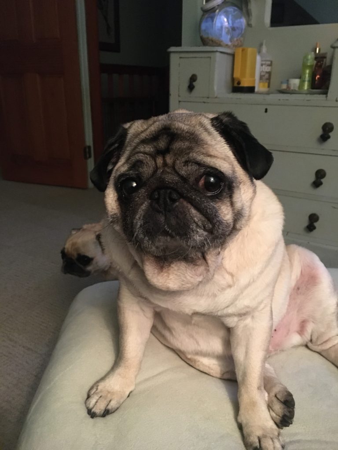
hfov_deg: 48.2
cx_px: 169
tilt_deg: -20.0
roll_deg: -1.1
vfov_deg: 61.7
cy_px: 225
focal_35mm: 29
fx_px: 378
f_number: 2.2
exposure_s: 1/15
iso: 400
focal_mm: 4.15
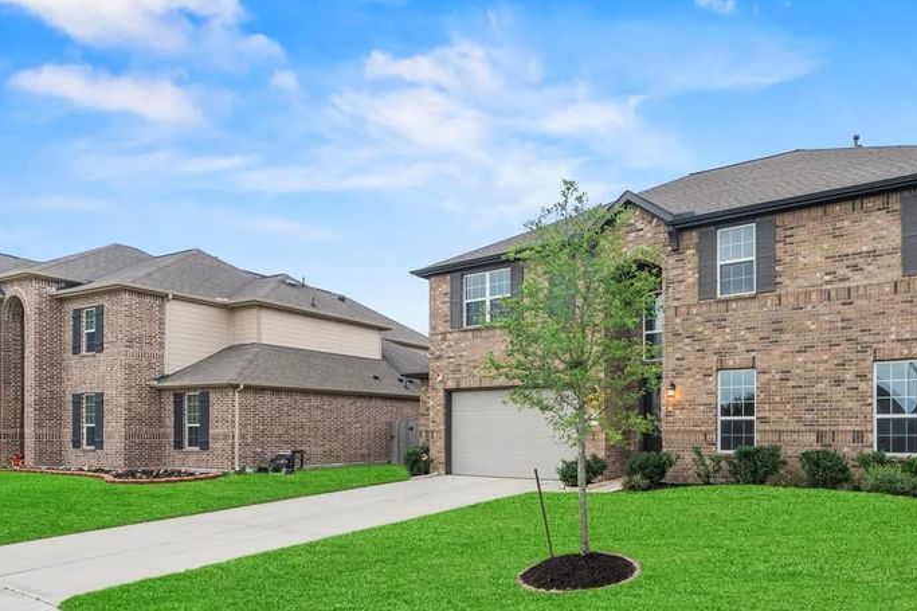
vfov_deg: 57.6
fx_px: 535
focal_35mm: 21
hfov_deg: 76.4
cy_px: 425
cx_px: 665
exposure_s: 1/30
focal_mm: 14
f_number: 8
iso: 110
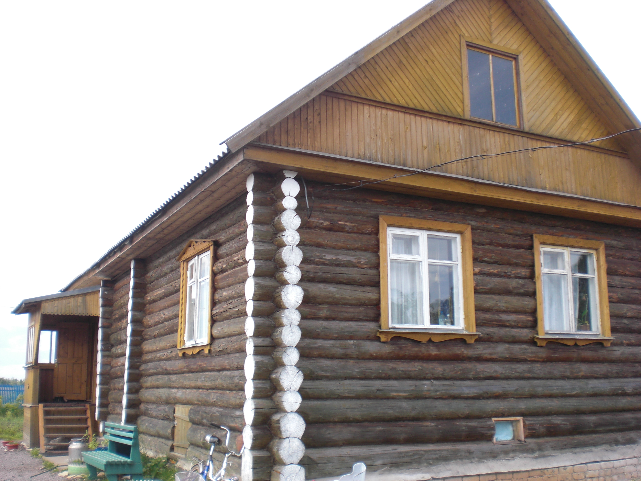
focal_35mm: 38
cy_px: 240
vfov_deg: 37.7
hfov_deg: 49.0
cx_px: 320
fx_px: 704
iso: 64
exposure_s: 1/320
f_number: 3.1
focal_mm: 6.3
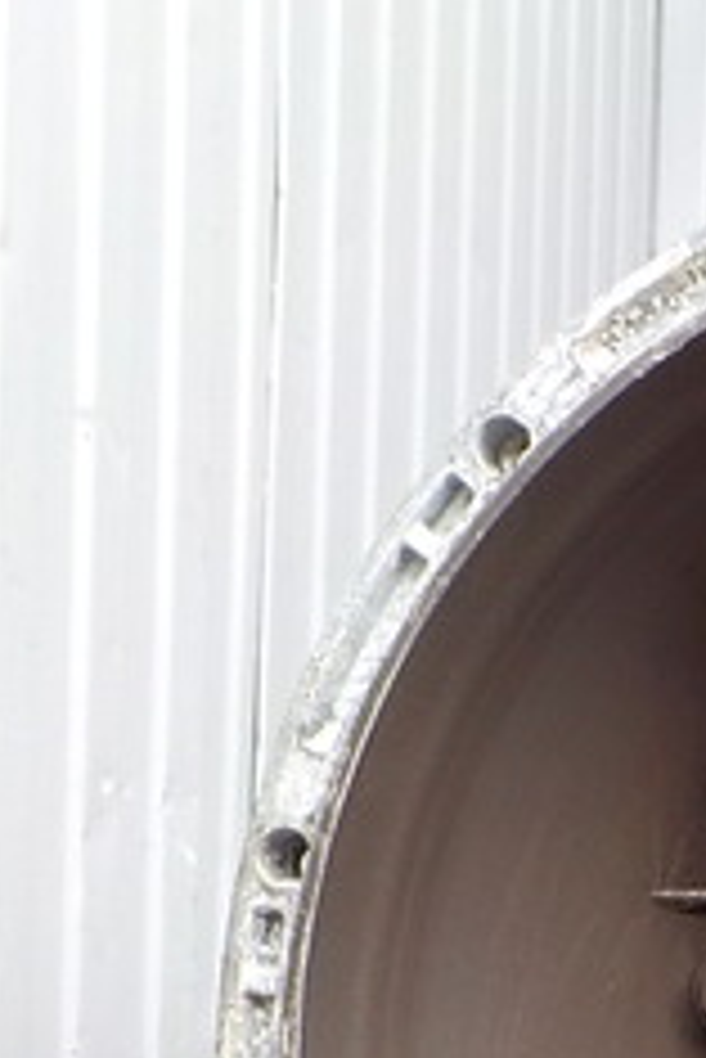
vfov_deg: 22.9
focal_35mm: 85
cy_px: 1076
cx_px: 953
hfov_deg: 15.2
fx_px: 2497
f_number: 3.3
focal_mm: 4.1
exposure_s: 1/30
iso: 220
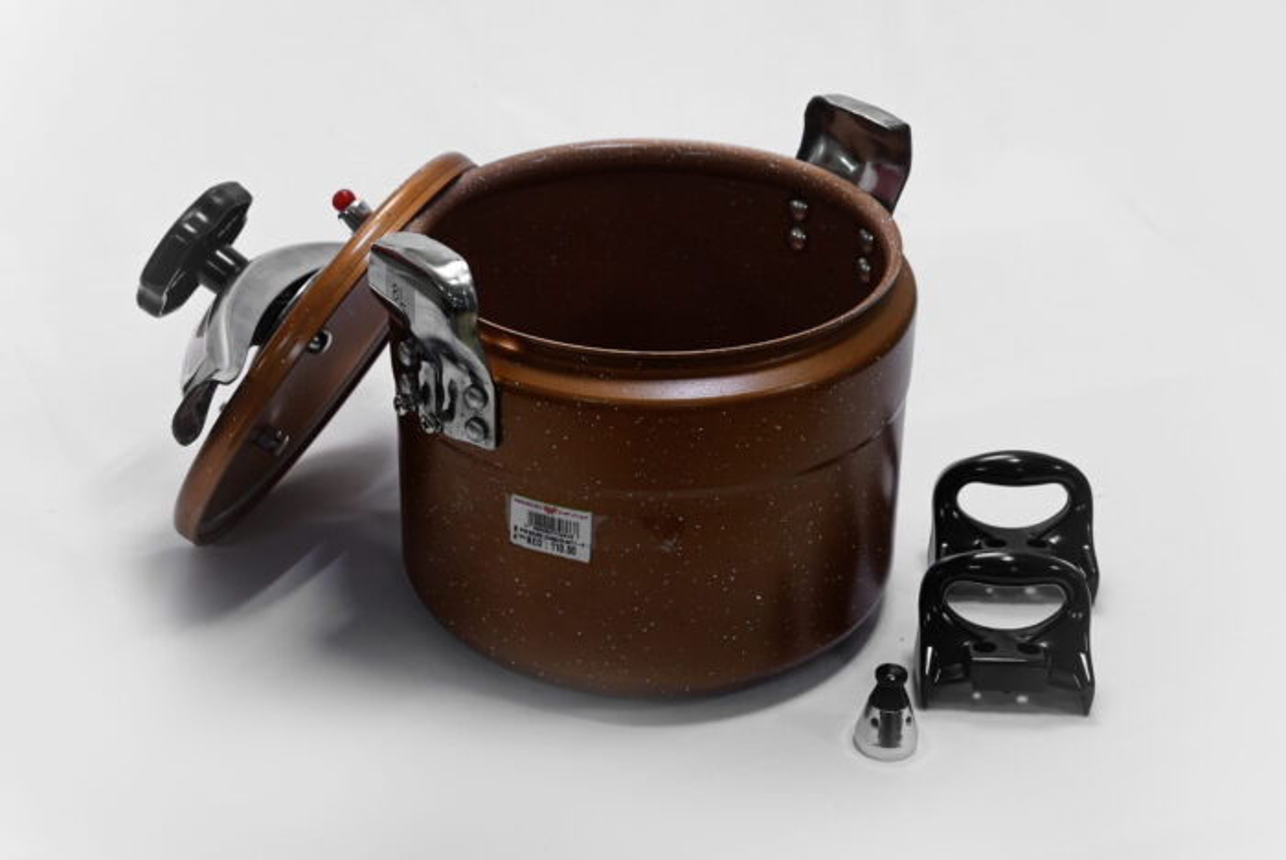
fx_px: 2431
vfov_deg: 20.1
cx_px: 643
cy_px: 430
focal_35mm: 68
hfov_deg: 29.6
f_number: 13
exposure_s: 1/100
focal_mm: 68
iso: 3200
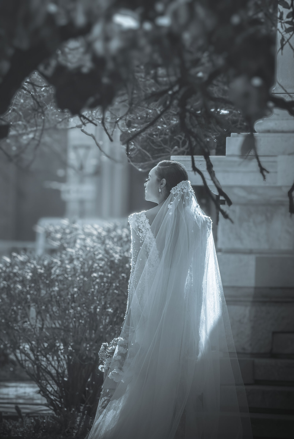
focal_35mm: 418
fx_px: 5105
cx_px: 147
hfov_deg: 3.3
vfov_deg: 4.9
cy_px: 220
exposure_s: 1/500
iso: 800
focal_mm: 155
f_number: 8
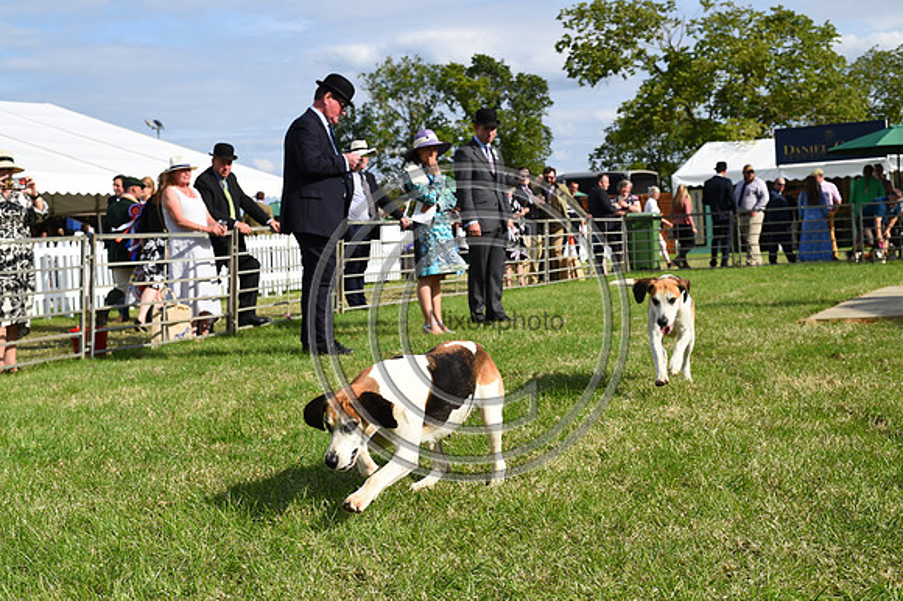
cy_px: 300
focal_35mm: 50
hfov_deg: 39.6
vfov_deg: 27.0
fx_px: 1253
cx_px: 452
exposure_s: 1/1250
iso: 560
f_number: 10
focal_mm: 50
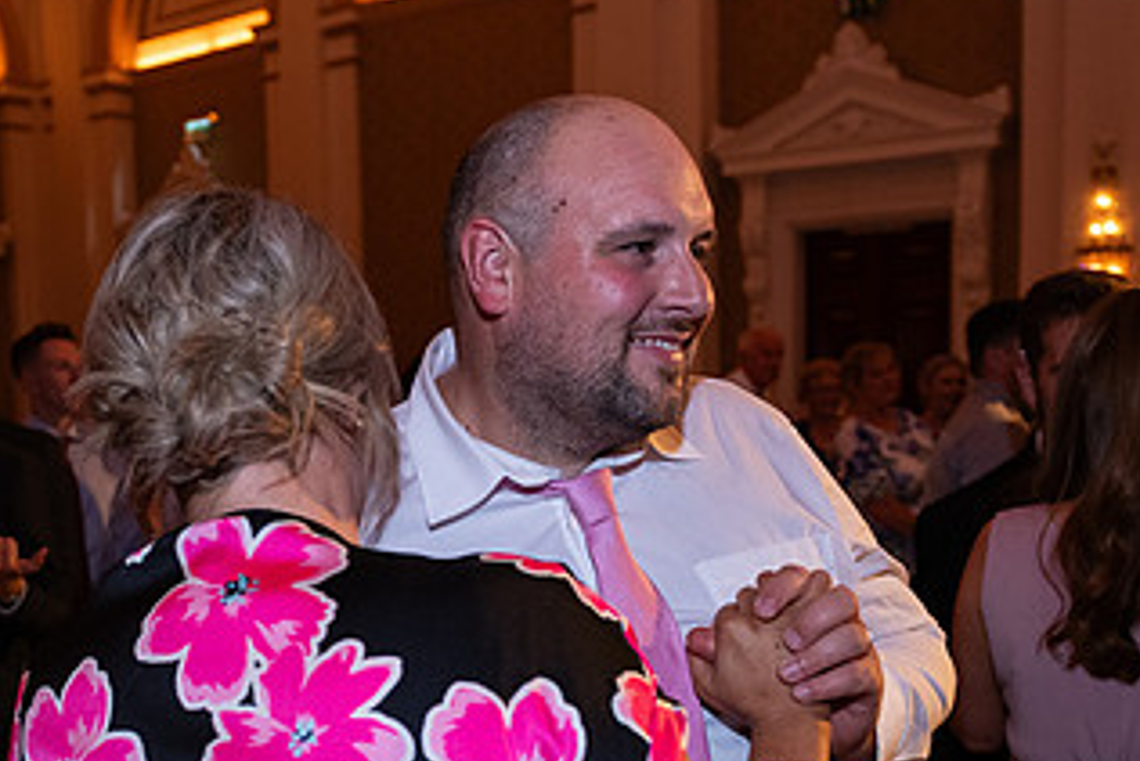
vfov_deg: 30.1
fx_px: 1394
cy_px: 557
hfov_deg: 44.2
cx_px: 433
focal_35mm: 44
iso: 1250
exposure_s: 1/160
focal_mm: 24
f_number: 3.5
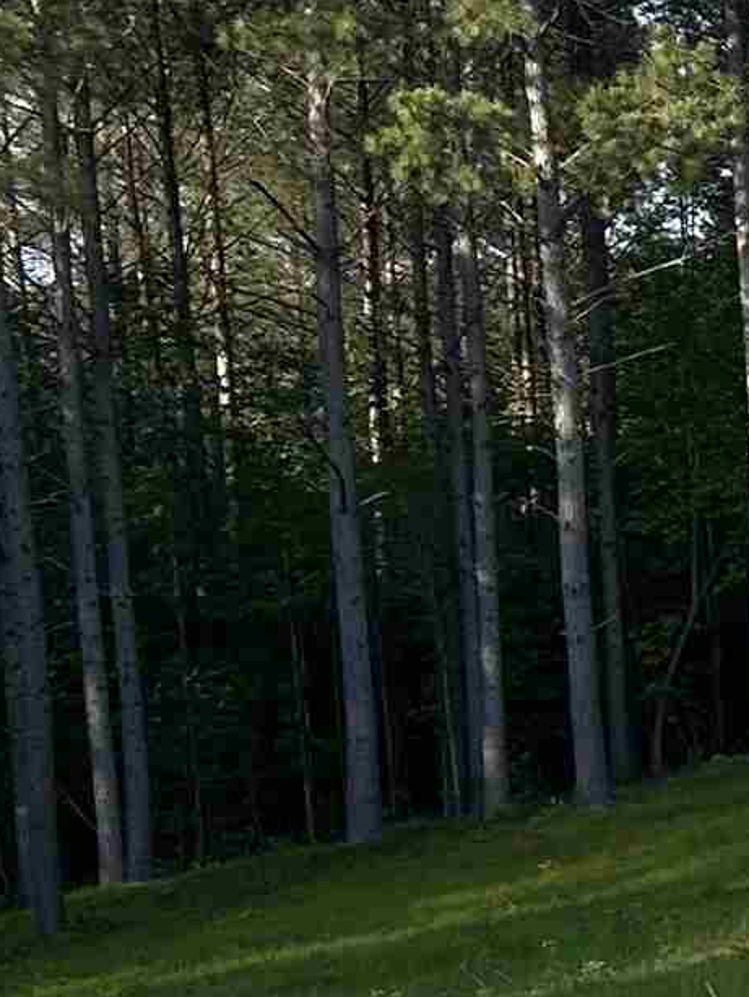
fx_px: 3748
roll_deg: +1.5
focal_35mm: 130
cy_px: 674
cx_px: 2046
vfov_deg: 15.1
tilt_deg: -5.2
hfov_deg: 9.5
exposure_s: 1/1698
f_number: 1.5
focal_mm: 5.7
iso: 50
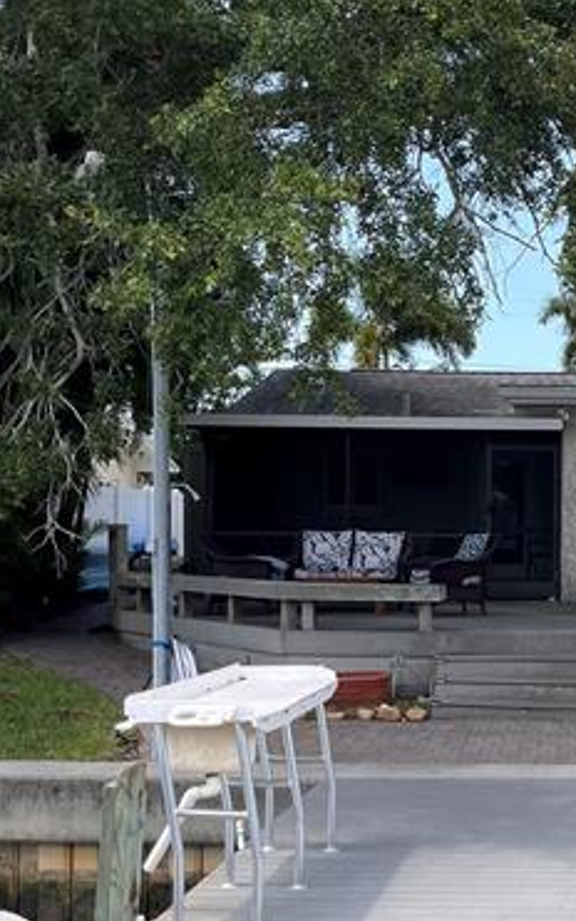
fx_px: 1431
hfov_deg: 21.7
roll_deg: -0.1
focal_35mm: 57
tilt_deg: -2.0
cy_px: 591
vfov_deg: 35.4
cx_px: 613
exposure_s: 1/1066
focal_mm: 5.1
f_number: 1.6
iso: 50
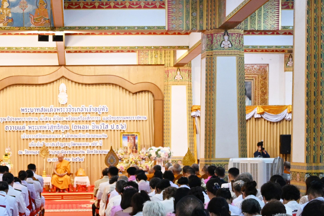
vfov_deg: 17.4
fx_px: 697
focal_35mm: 77
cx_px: 101
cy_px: 184
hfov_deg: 26.0
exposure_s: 1/125
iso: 1600
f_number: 3.8
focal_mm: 26.5
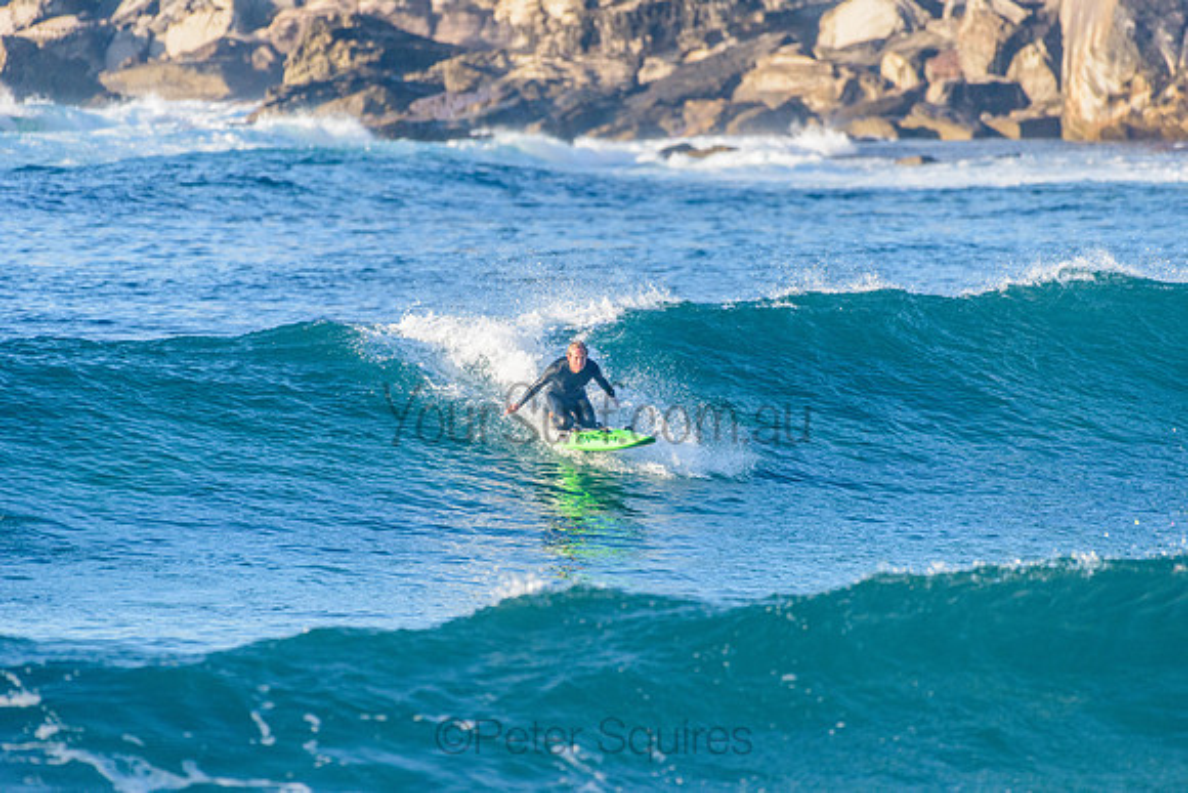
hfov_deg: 4.1
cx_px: 594
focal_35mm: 500
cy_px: 396
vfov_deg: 2.8
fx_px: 16503
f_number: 5.6
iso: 640
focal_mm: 500
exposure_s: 1/2000
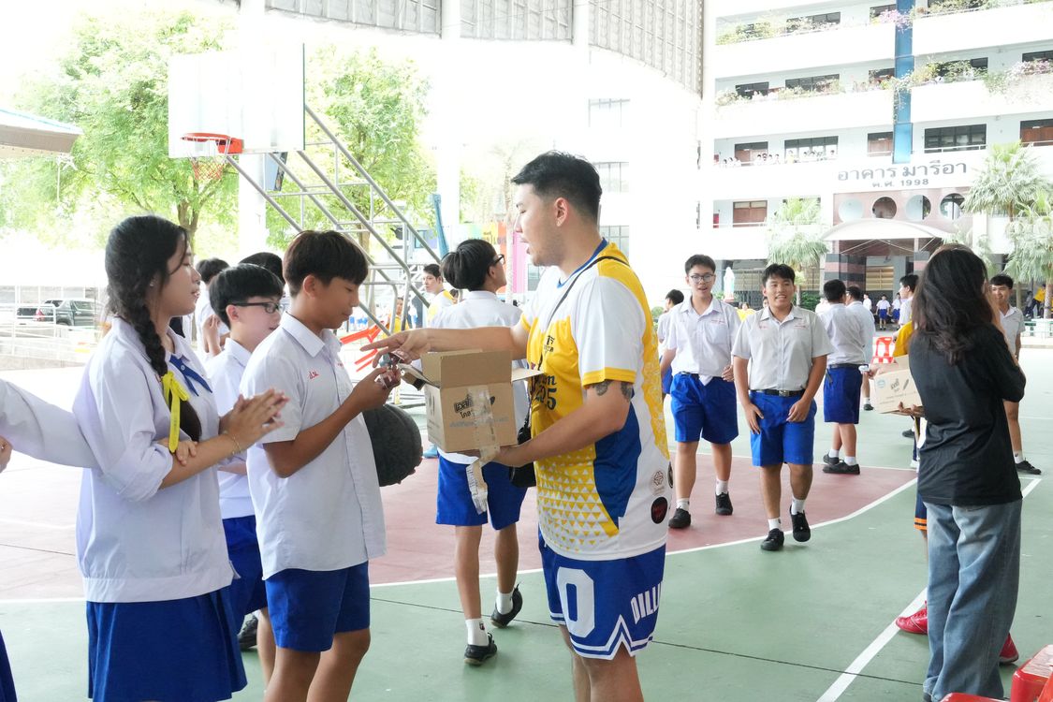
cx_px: 526
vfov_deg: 30.8
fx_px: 1272
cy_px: 351
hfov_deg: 45.0
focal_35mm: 44
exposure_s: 1/160
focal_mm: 29
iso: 6400
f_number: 10
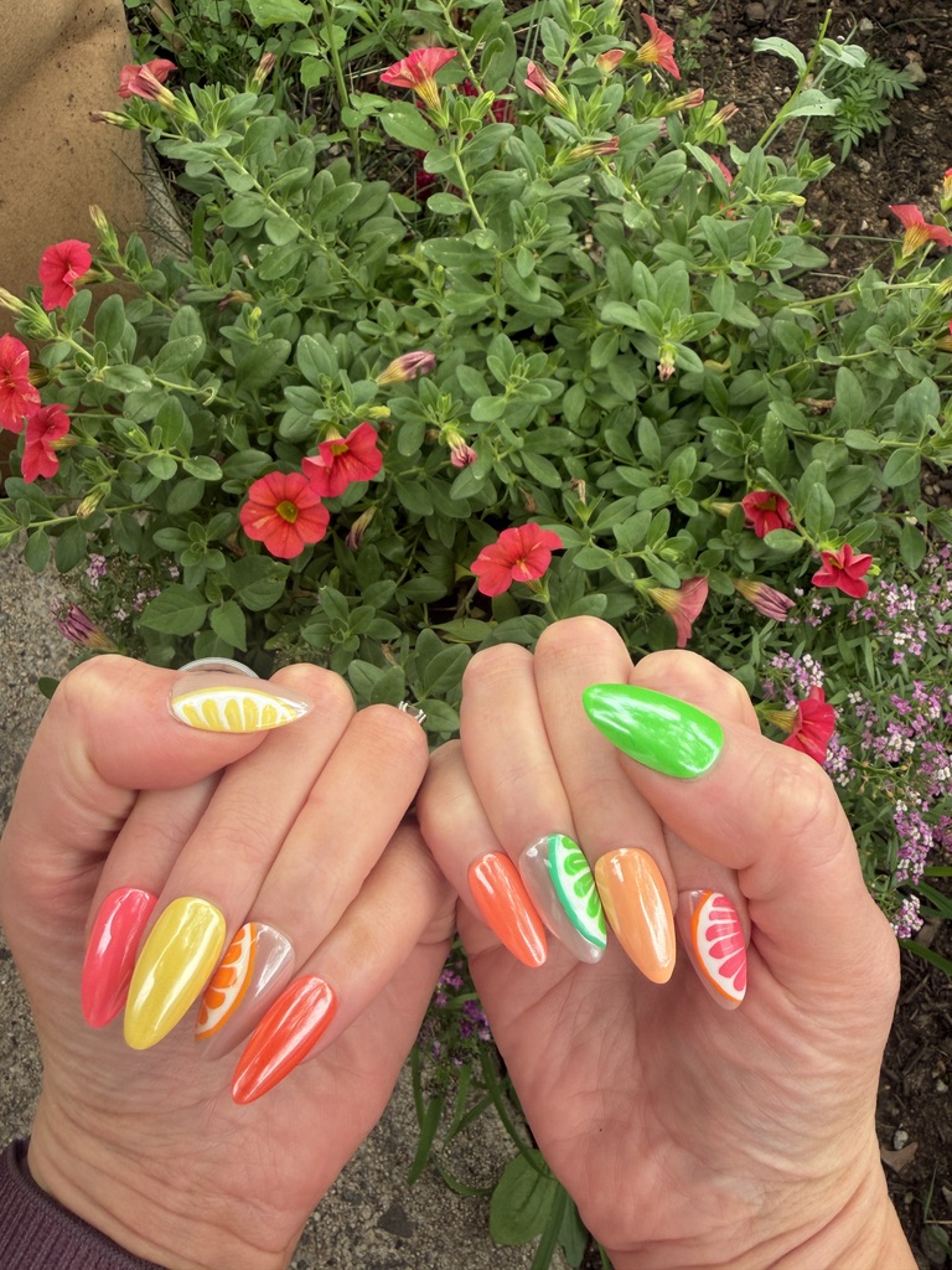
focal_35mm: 24
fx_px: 880
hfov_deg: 56.8
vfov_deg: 71.6
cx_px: 476
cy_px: 635
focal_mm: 2.22
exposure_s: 1/121
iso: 50
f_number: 2.2
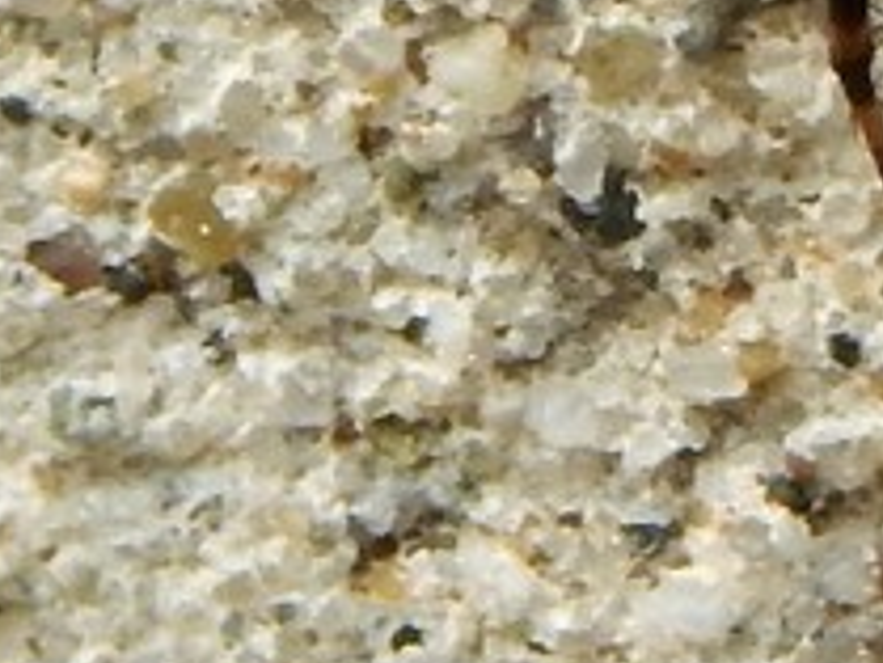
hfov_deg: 2.3
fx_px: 21516
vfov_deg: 1.8
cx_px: 1003
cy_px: -625
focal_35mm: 843
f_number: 5.4
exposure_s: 1/125
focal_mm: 37.1
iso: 125
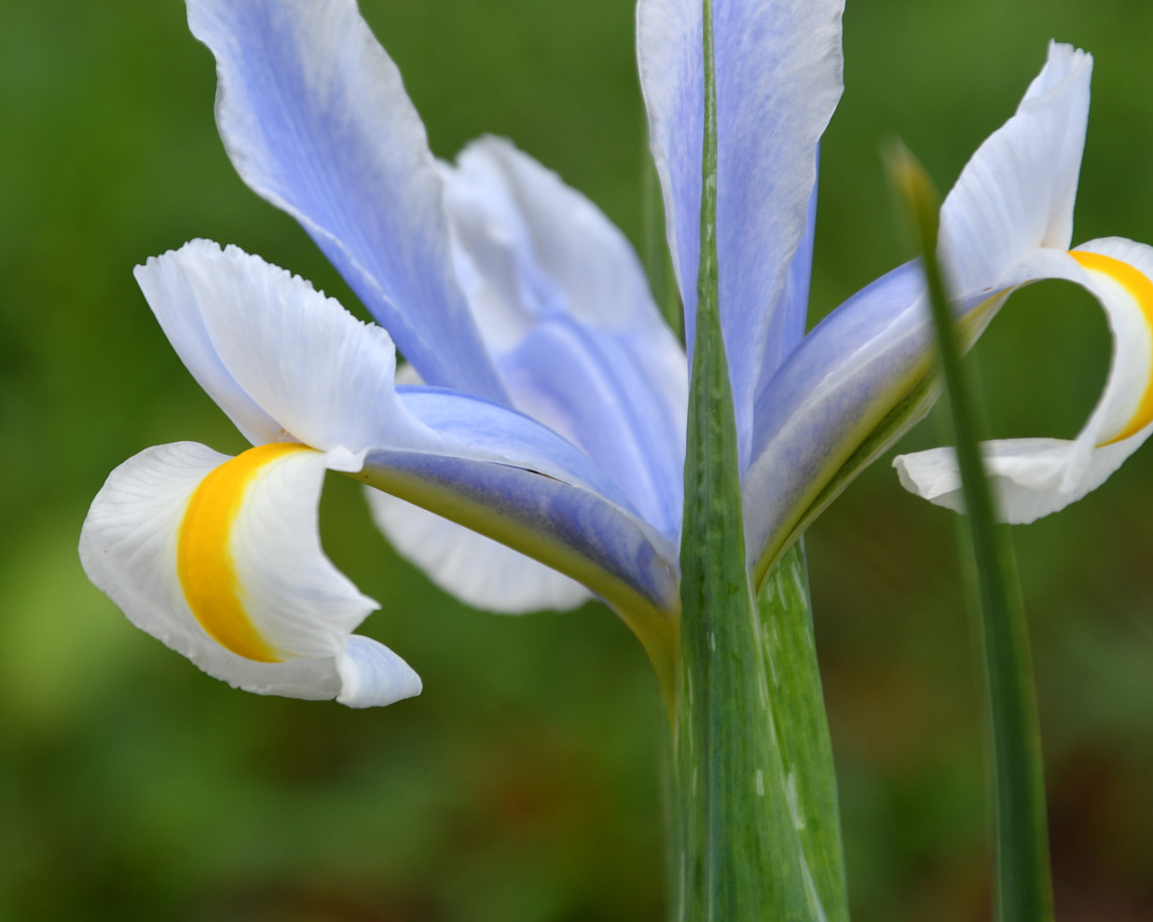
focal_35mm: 244
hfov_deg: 7.9
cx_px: 419
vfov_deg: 6.3
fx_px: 8324
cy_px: 323
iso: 100
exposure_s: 1/200
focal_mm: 105
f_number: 5.6
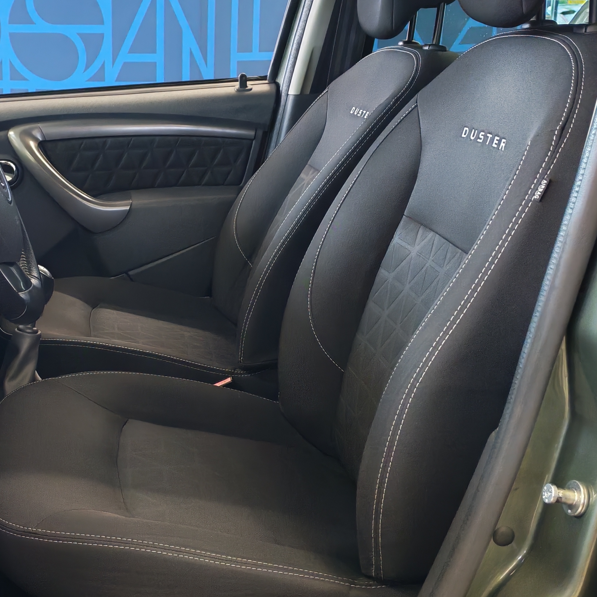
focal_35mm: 57
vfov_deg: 30.0
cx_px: 123
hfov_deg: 29.4
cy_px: 287
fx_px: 1112
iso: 1000
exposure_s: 1/100
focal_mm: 6.12
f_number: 1.9
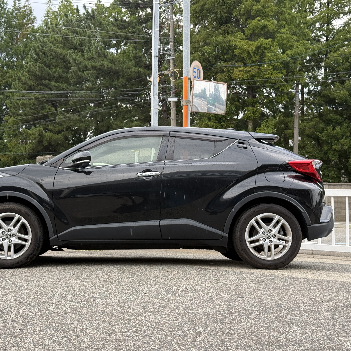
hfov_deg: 29.9
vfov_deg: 30.0
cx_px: 127
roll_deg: +0.1
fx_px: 654
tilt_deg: +3.1
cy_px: 176
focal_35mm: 57
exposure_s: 1/506
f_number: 1.78
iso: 80
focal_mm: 6.76
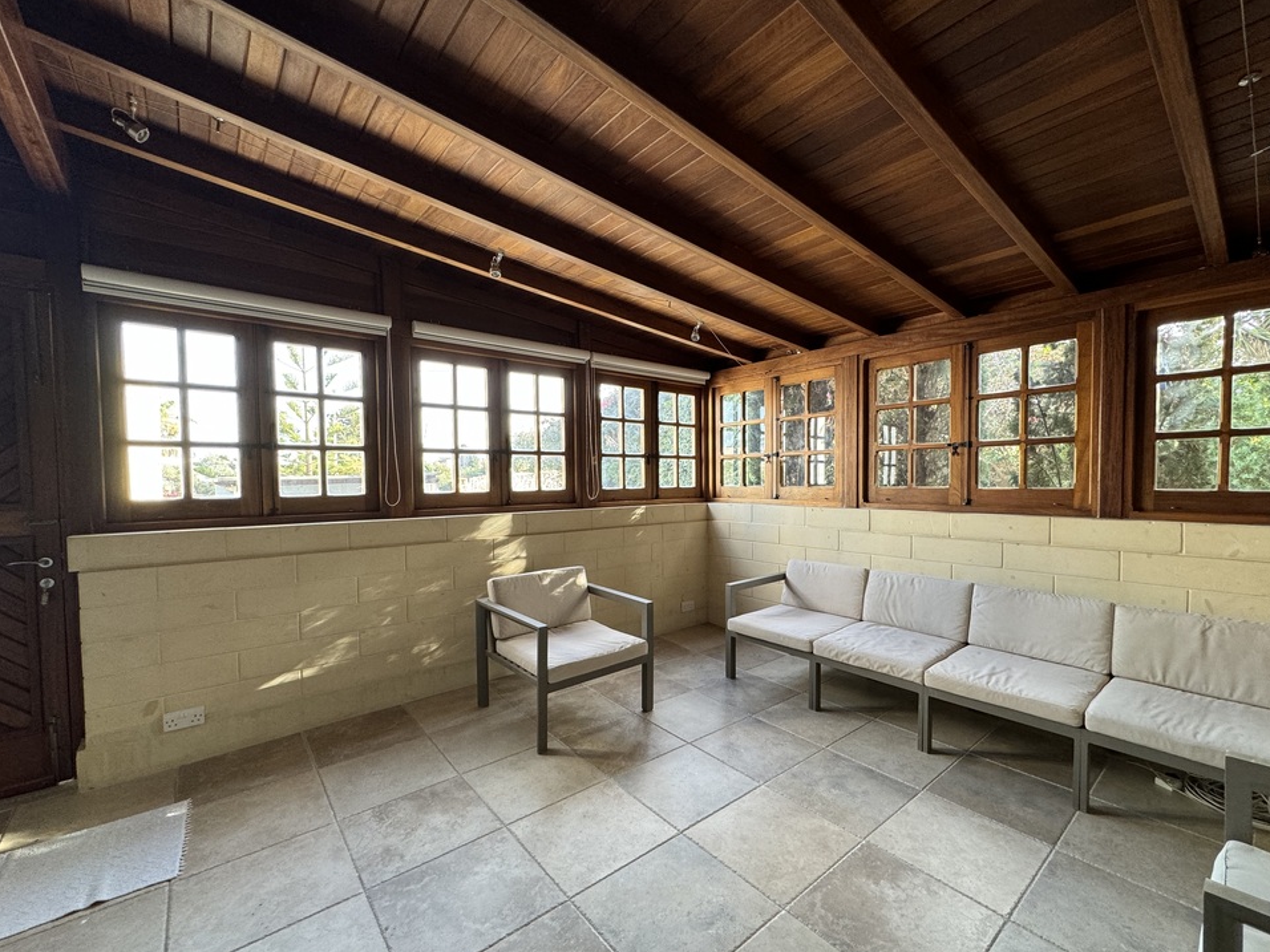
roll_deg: -0.7
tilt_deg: -1.9
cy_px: 499
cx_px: 679
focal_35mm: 15
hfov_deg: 98.0
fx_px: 550
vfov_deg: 81.7
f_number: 2.2
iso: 160
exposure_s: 1/99
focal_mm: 2.22
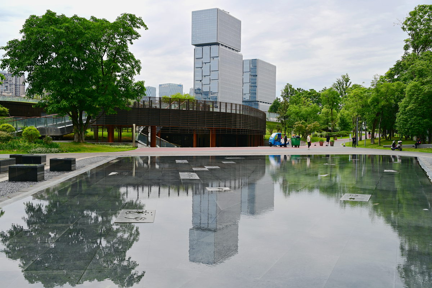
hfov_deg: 51.9
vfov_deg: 35.9
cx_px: 216
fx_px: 444
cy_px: 144
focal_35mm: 37
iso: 100
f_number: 8
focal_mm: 37
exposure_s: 1/125
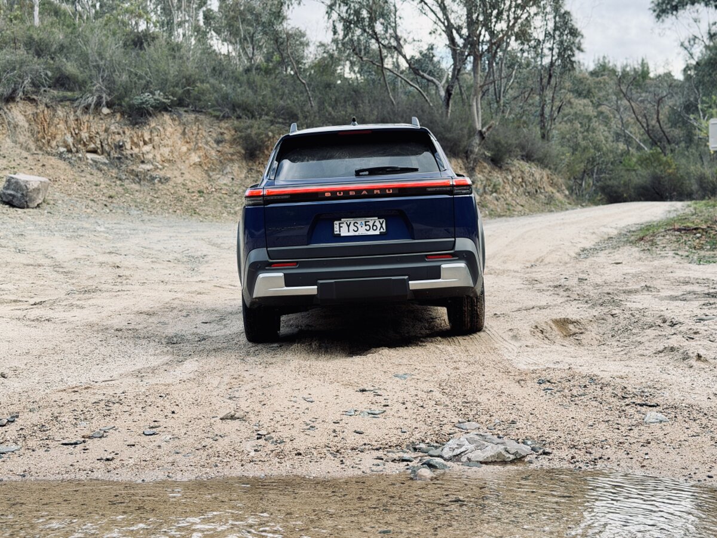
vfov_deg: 30.3
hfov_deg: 39.7
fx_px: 994
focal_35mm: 48
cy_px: 269
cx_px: 358
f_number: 1.78
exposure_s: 1/195
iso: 100
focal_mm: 6.76
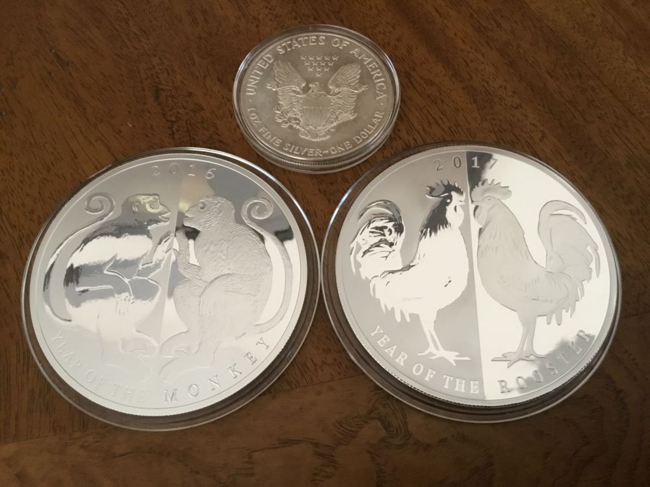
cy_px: 244
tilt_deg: -68.2
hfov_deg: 58.4
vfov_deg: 45.4
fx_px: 582
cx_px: 325
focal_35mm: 31
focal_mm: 3.3
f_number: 2.4
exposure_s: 1/24
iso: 200
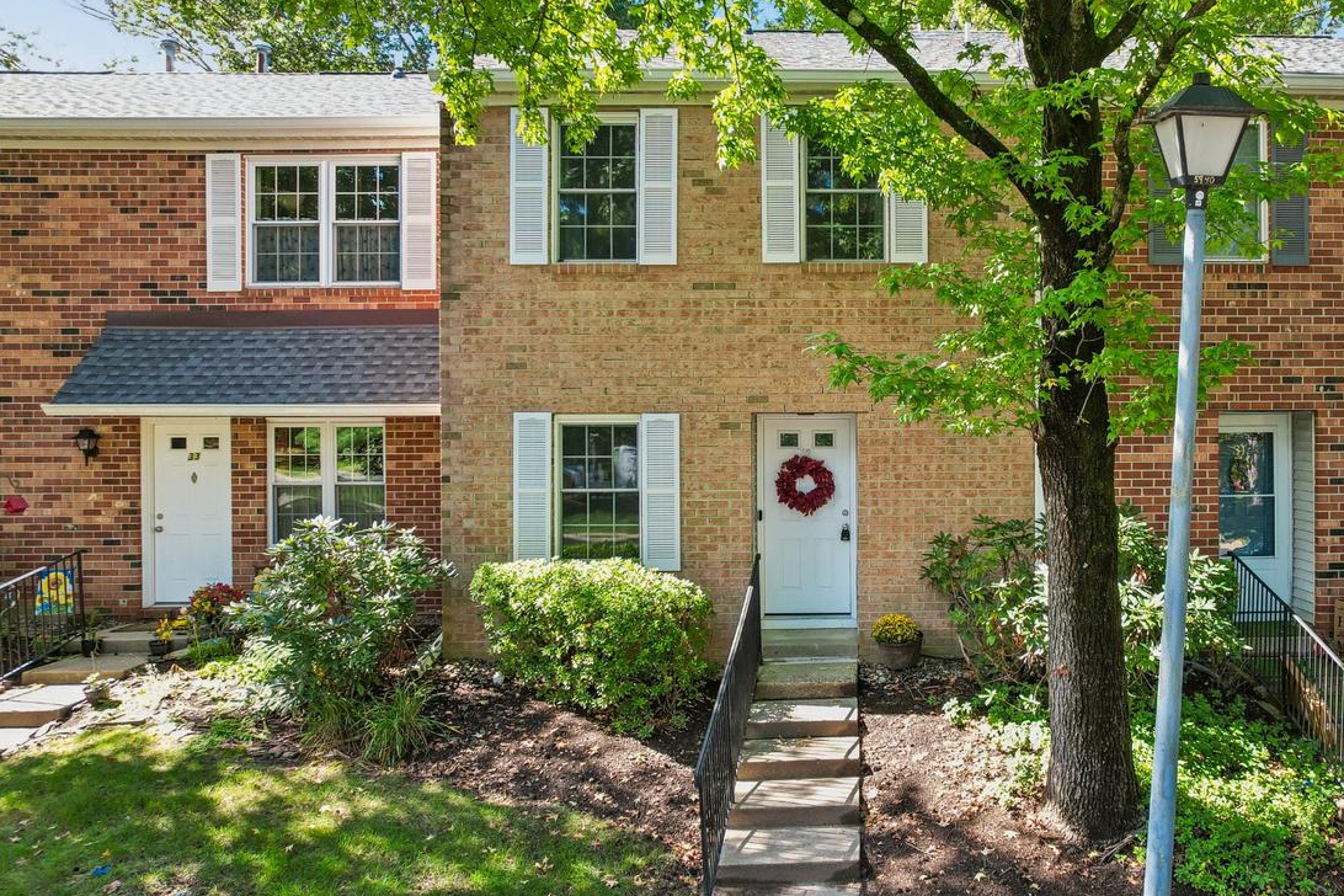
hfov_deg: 62.4
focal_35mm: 29
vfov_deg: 44.9
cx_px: 875
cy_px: 417
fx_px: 1083
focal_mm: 8.4
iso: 100
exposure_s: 1/160
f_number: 2.8
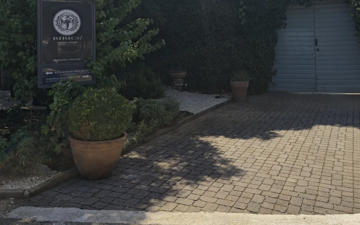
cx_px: 234
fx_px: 383
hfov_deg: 49.7
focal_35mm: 39
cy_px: 35
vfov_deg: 31.6
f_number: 1.7
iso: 12
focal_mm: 6.3
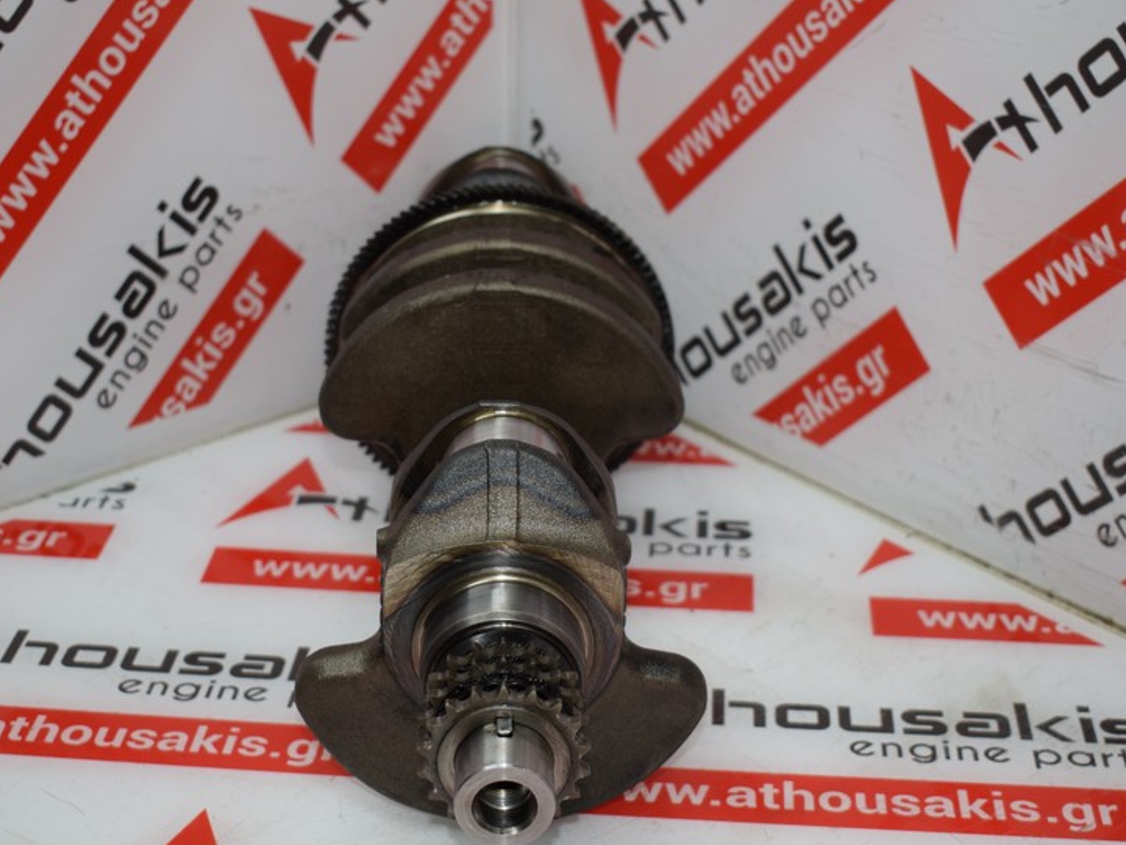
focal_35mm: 64
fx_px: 2082
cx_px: 518
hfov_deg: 30.2
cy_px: 485
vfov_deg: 22.9
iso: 500
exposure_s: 1/80
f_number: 4.5
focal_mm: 32
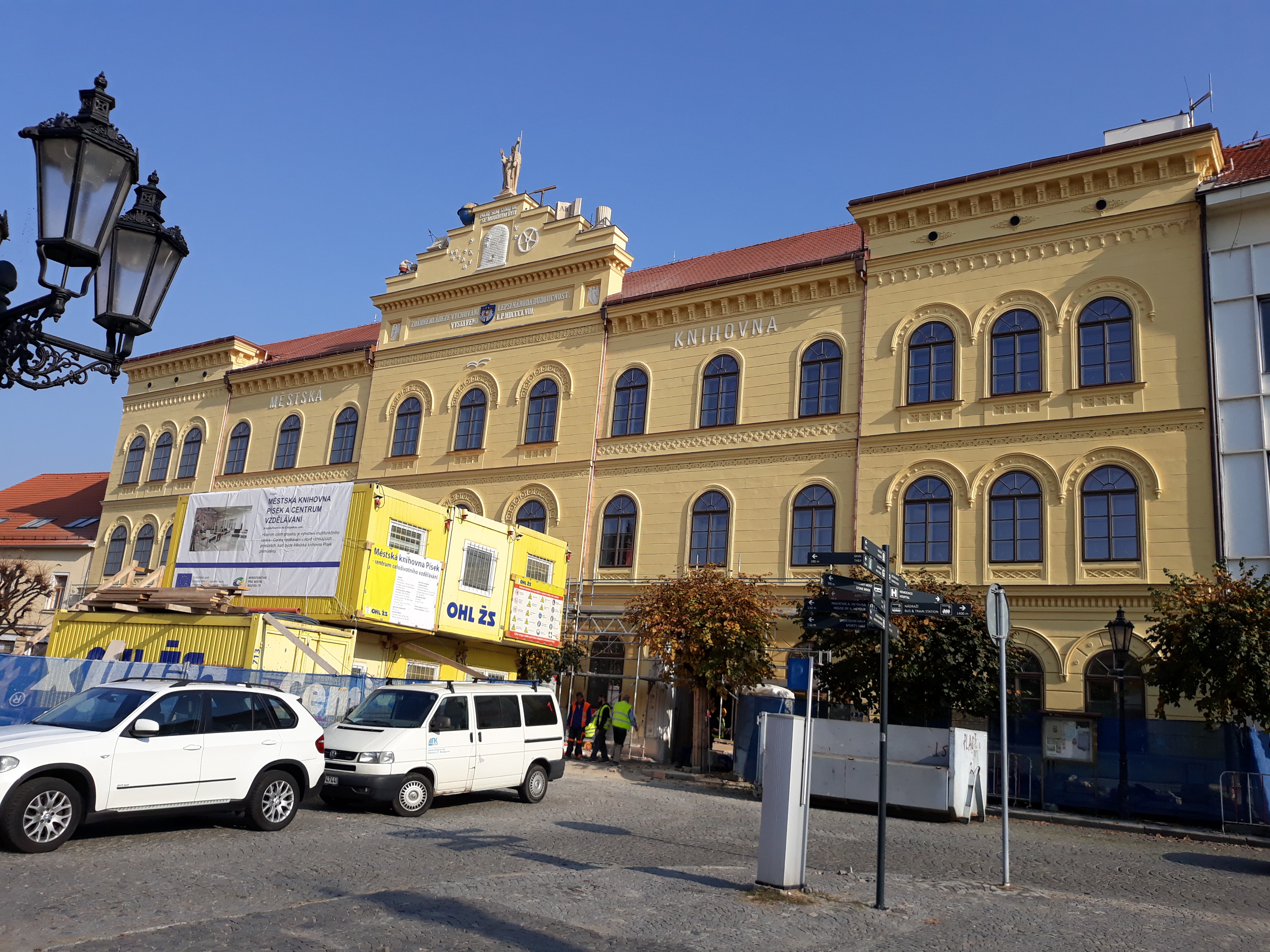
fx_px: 991
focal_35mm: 27
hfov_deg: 65.3
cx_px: 635
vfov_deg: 51.4
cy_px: 476
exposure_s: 1/1949
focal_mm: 3.71
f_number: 1.7
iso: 40
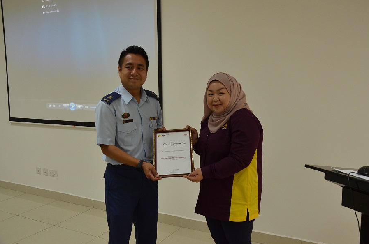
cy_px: 124
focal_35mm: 34
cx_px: 188
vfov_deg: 38.7
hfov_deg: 55.9
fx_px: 348
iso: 1250
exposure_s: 1/125
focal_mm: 22
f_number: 5.6
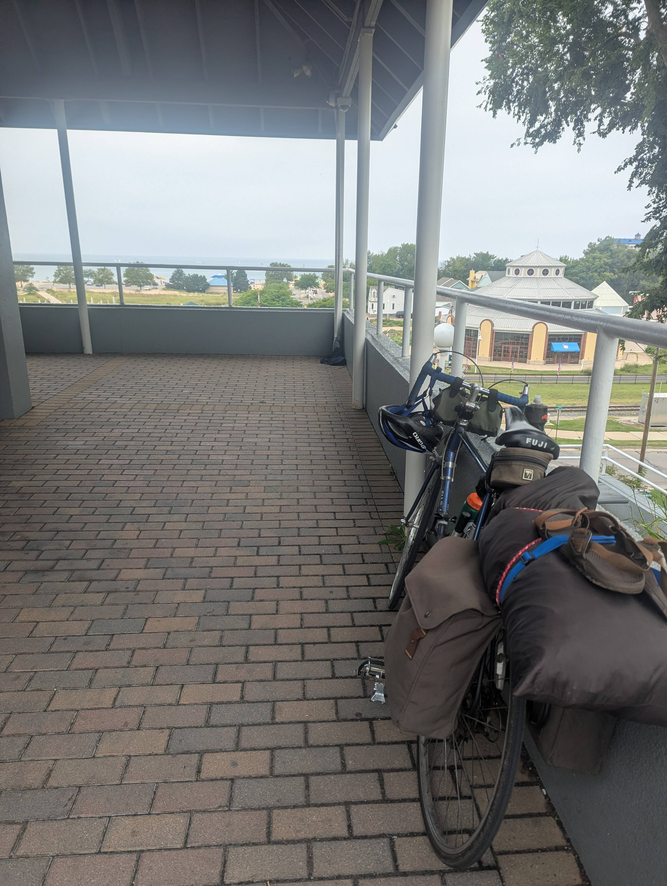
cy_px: 443
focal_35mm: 24
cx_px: 334
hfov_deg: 56.9
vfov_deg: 71.5
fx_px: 615
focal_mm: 6.81
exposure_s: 1/517
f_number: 1.85
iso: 37
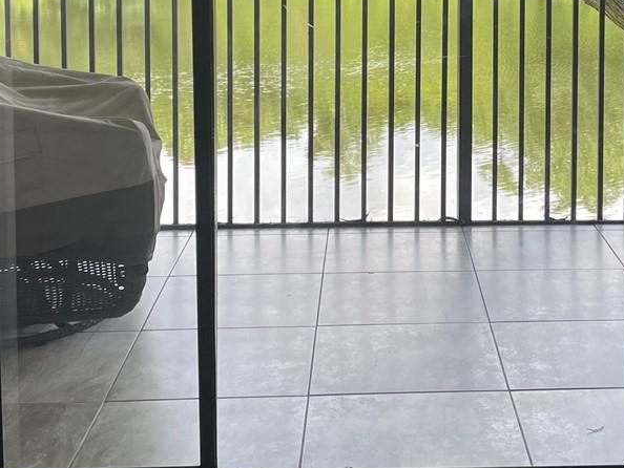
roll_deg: +0.5
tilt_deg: -5.2
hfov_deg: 27.5
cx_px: 437
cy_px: -3
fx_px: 1262
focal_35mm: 70
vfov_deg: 20.3
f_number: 1.6
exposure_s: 1/164
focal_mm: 4.2
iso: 32
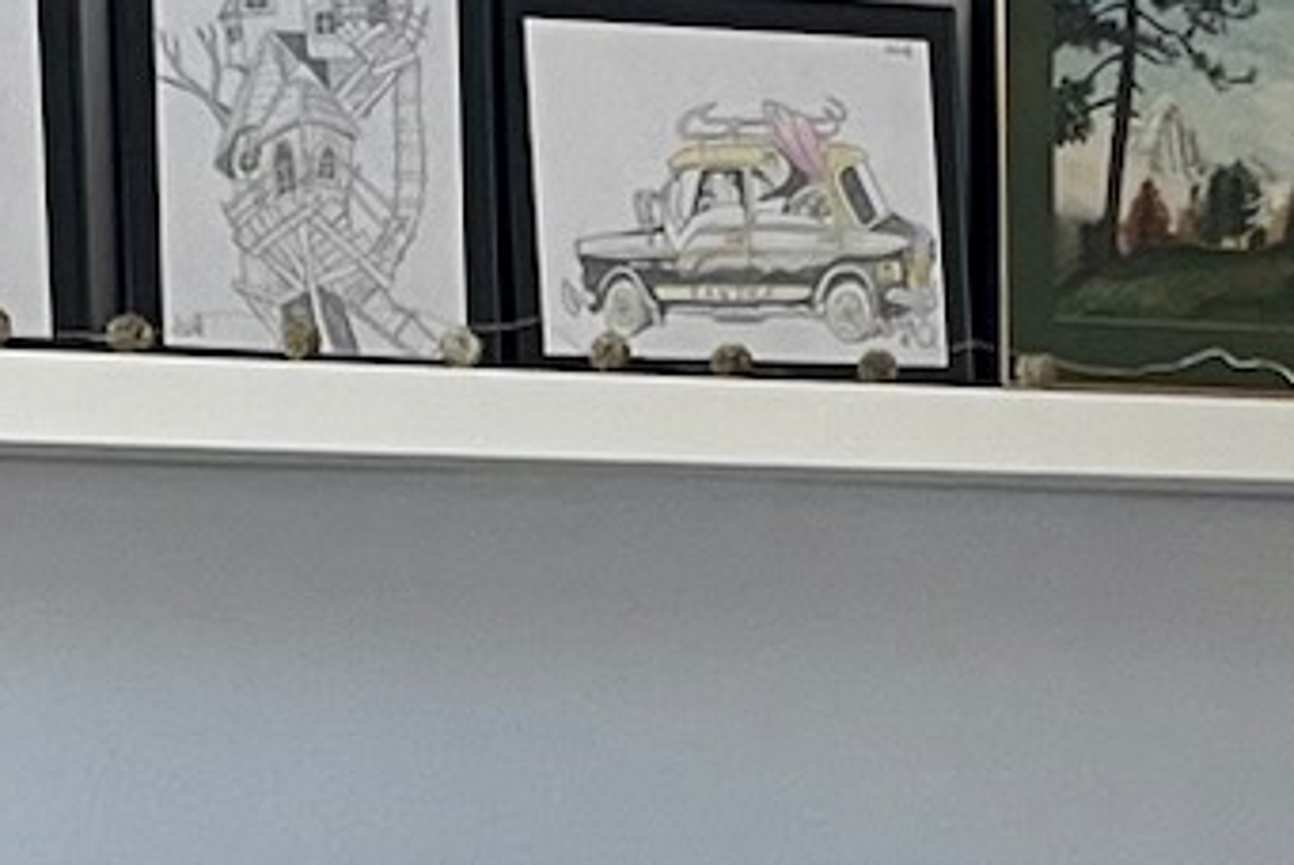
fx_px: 5612
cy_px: 1134
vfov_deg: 8.7
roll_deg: -1.0
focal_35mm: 156
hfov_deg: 13.1
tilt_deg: -4.9
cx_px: 410
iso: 200
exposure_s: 1/60
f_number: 1.6
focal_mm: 5.1
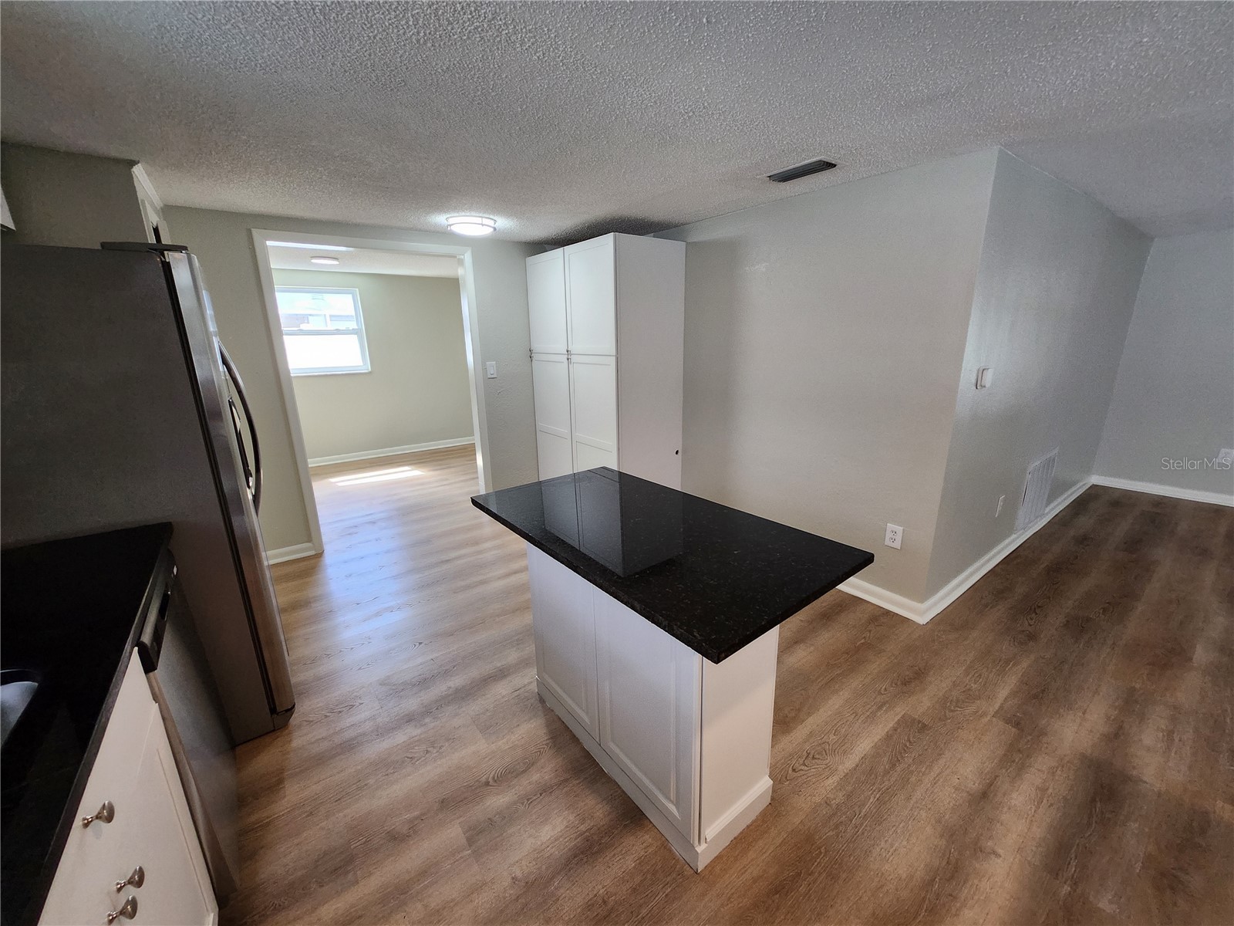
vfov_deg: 89.9
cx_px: 617
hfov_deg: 106.2
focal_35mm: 13
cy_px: 463
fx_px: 463
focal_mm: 1.74
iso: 160
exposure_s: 1/60
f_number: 2.2
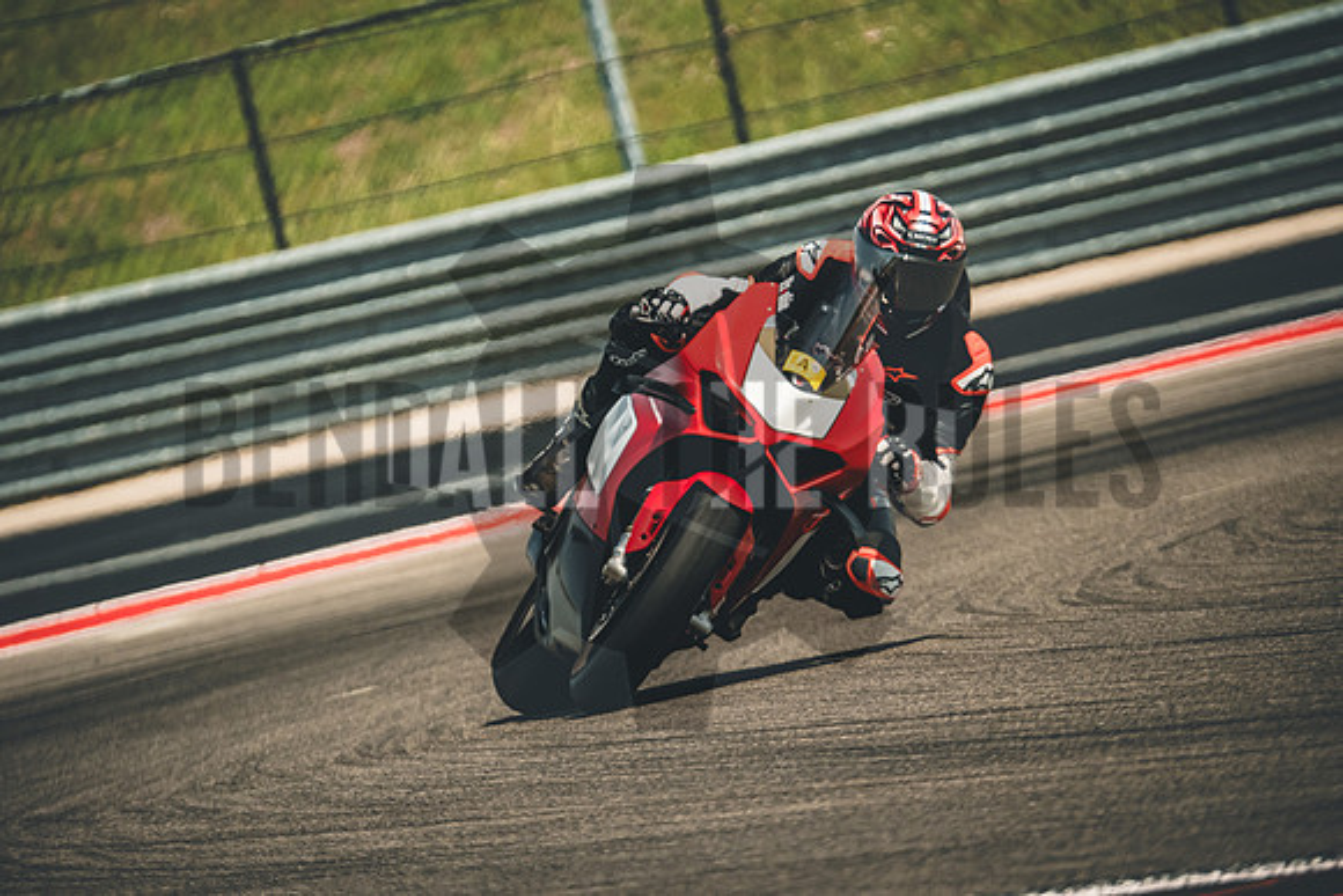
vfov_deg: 2.3
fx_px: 22388
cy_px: 448
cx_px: 672
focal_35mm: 600
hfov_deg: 3.4
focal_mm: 400
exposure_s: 1/1250
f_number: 5.6
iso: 640
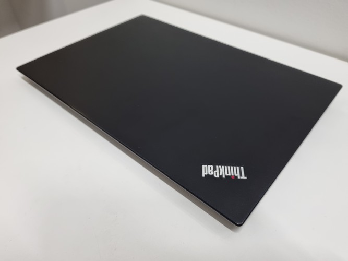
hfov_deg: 67.3
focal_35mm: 26
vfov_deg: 53.0
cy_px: 130
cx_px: 174
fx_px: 261
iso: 125
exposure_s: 1/100
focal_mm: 5.4
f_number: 1.8
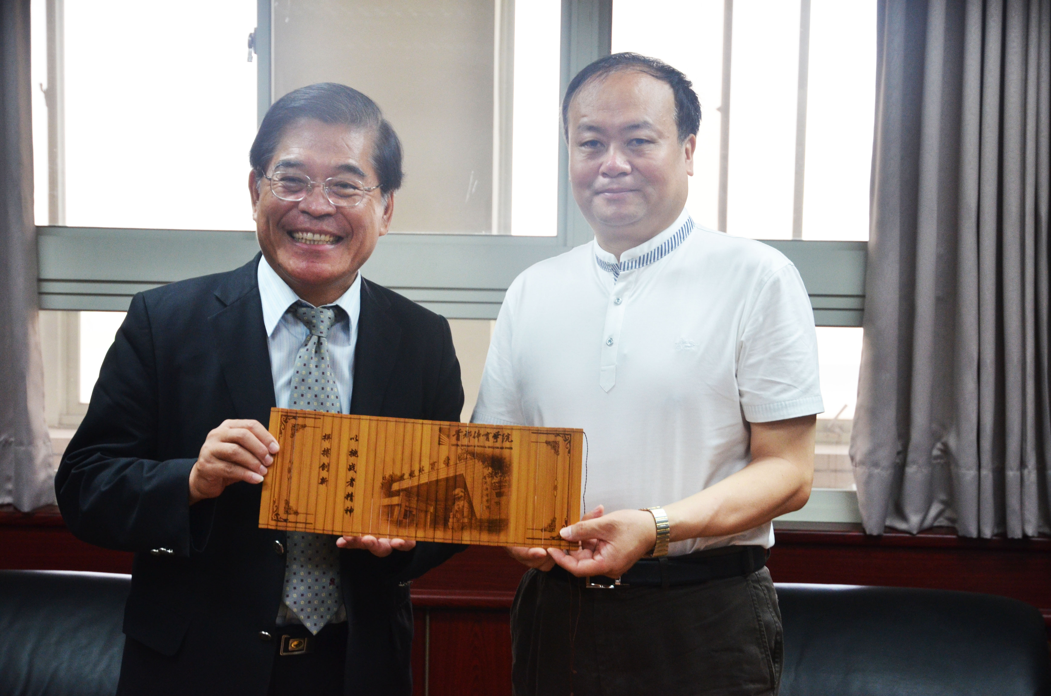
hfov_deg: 28.1
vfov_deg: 18.8
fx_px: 2098
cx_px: 526
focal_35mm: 72
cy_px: 348
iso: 1000
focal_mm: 48
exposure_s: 1/125
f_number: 5.6
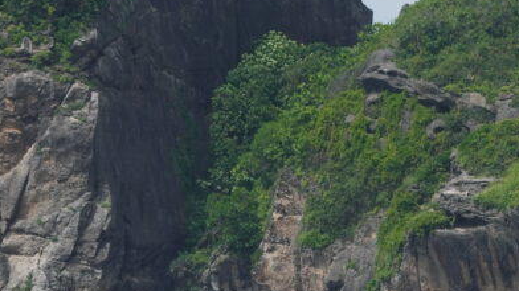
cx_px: 16
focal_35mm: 694
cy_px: 231
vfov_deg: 1.7
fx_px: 9551
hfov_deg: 3.1
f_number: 6.3
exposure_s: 1/1600
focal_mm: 169
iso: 320
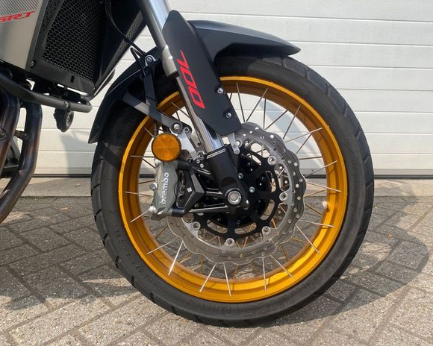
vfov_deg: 51.5
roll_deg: -1.7
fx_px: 359
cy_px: 173
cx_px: 231
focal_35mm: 28
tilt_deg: -14.4
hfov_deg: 62.2
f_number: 1.8
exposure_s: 1/2315
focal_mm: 4.25
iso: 32
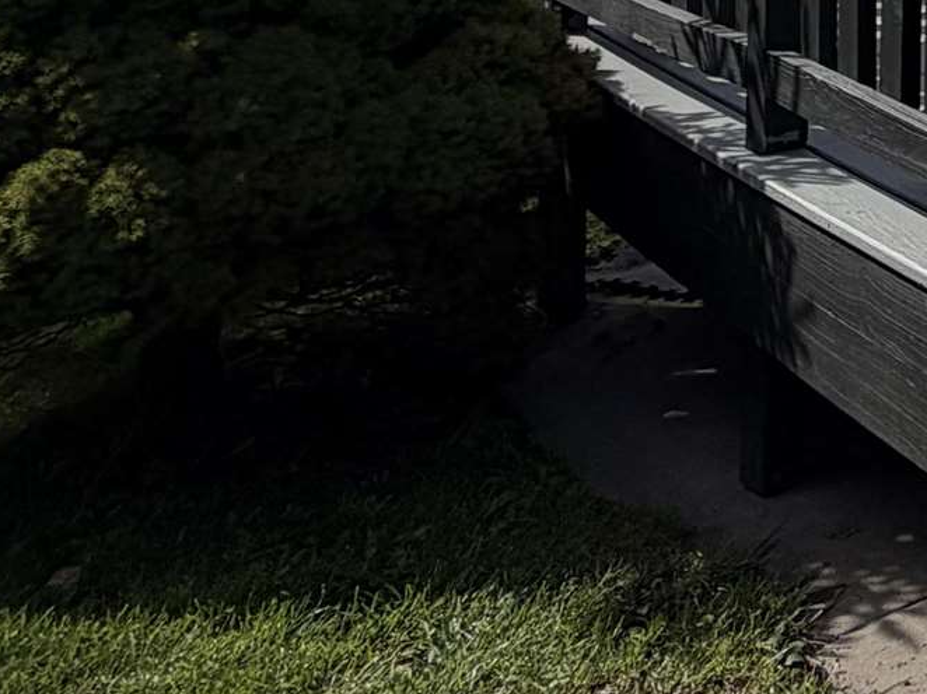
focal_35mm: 65
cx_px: 1599
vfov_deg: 17.9
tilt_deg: +5.4
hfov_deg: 21.5
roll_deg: -0.3
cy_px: -571
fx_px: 1740
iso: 20
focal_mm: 2.22
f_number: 2.2
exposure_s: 1/1368
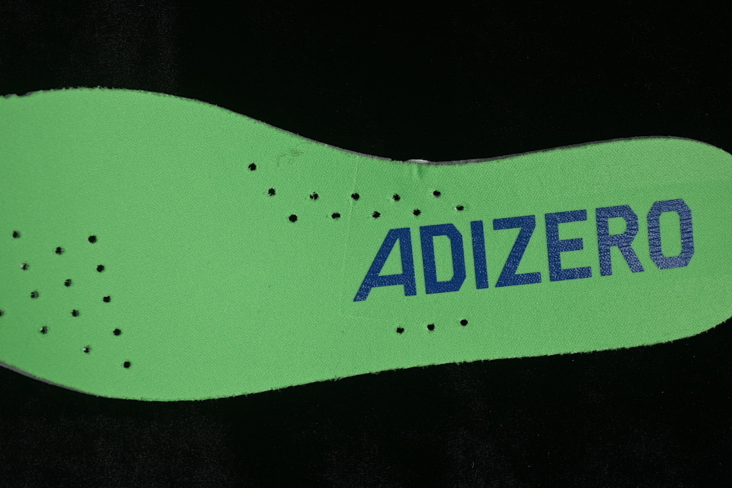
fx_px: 1525
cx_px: 366
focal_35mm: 75
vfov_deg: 18.2
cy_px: 244
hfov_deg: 27.0
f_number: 7.1
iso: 160
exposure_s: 1/60
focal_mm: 50
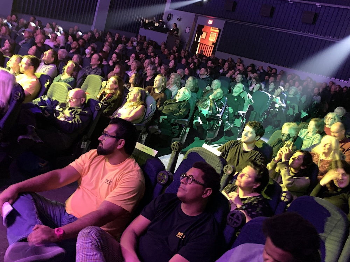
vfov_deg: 53.1
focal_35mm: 26
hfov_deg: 67.3
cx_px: 175
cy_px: 131
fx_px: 263
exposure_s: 1/4
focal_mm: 4.25
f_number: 1.8
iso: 500
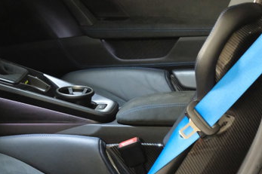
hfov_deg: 12.3
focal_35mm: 166
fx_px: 1207
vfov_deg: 8.3
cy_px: 84
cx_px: 57
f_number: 4.8
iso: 12800
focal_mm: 50
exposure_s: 1/27
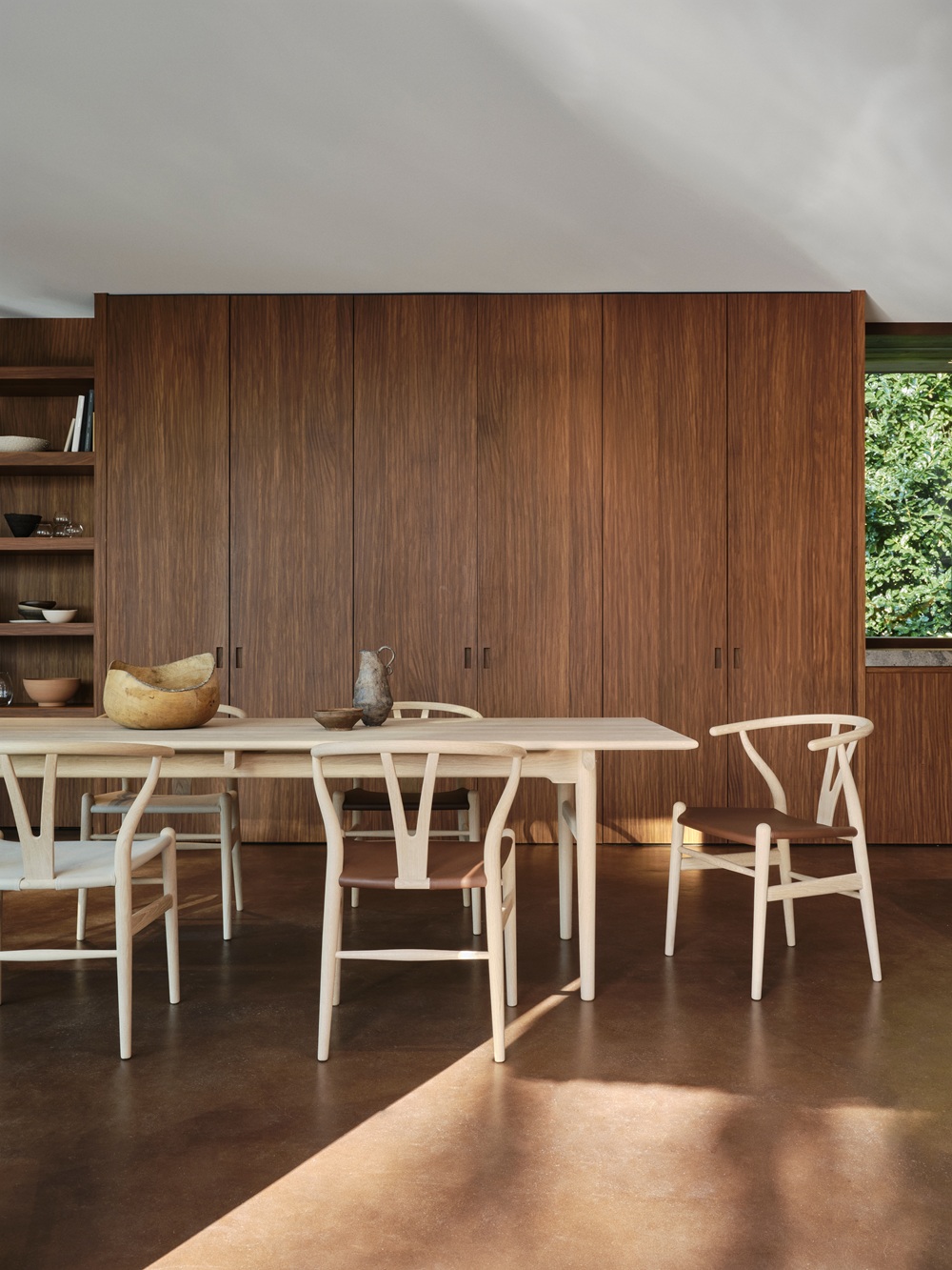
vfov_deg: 58.3
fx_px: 1137
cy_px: 635
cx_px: 476
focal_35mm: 31
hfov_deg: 45.4
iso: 640
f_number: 13
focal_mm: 39.6
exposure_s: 1/6
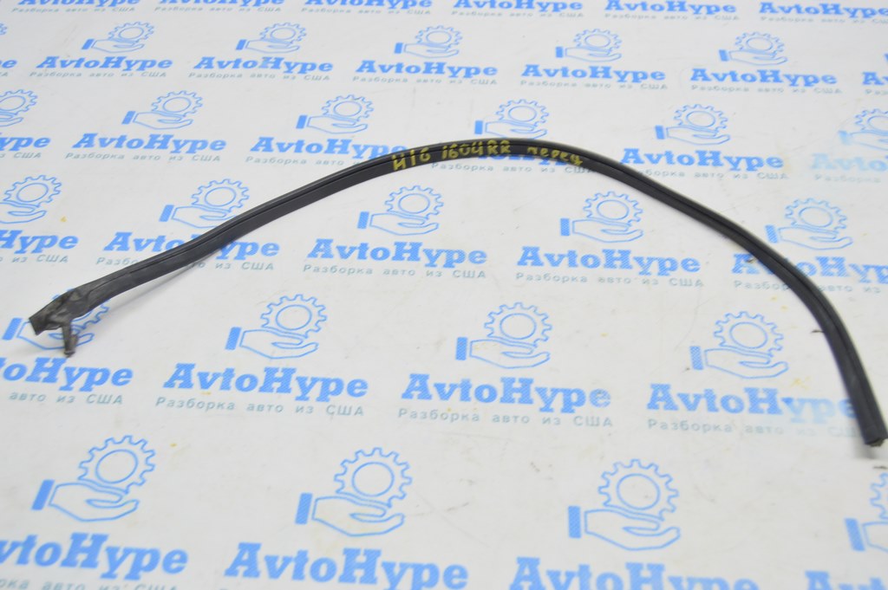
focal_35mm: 36
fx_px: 887
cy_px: 295
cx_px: 444
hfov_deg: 53.2
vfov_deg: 36.8
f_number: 5.6
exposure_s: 1/20
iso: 400
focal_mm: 24
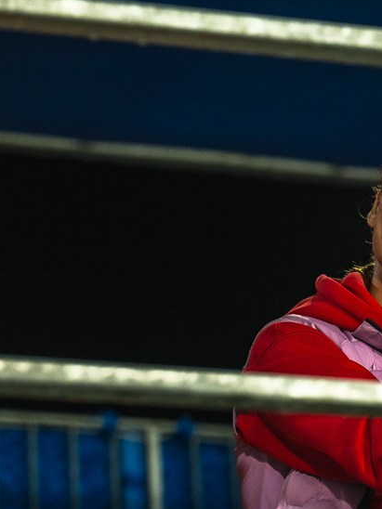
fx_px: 3796
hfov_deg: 5.7
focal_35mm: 258
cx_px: 533
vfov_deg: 7.7
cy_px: 360
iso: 1250
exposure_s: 1/320
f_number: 4.5
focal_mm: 115
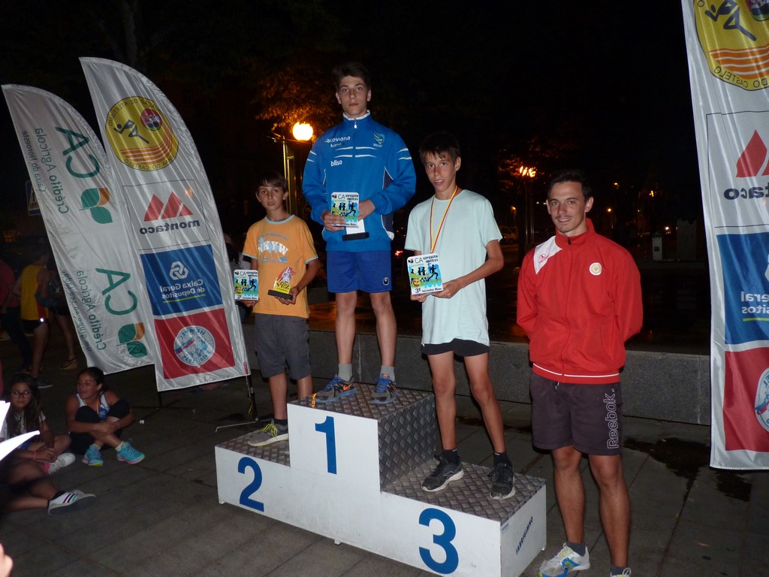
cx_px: 384
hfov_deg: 65.3
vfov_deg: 51.4
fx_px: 600
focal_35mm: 27
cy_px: 288
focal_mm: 4.8
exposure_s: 1/30
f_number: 2.8
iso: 250
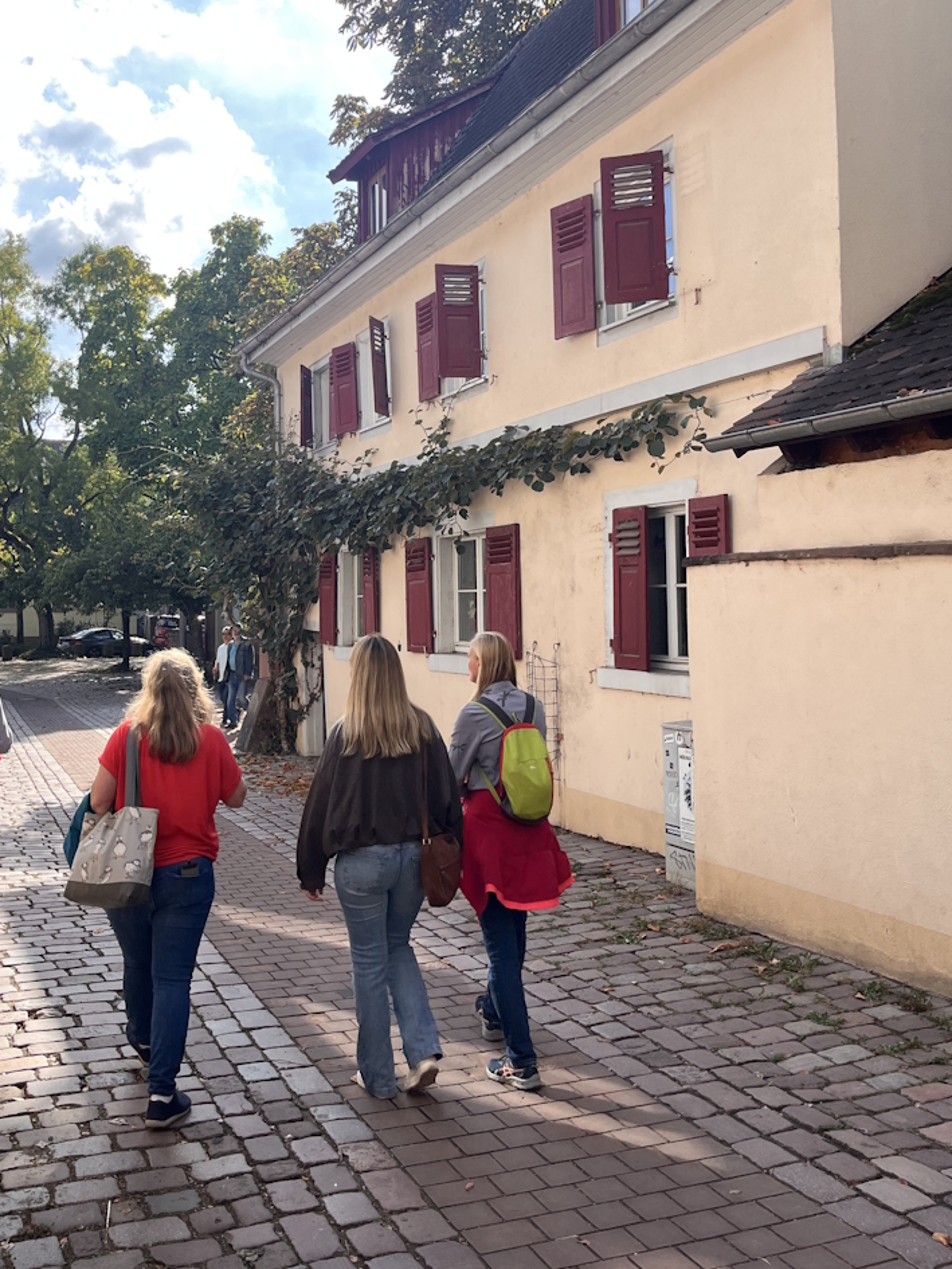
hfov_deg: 42.8
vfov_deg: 55.0
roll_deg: +1.4
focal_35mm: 33
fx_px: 1210
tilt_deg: +3.7
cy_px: 520
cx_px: 397
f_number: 1.6
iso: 50
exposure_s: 1/1748
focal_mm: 5.1
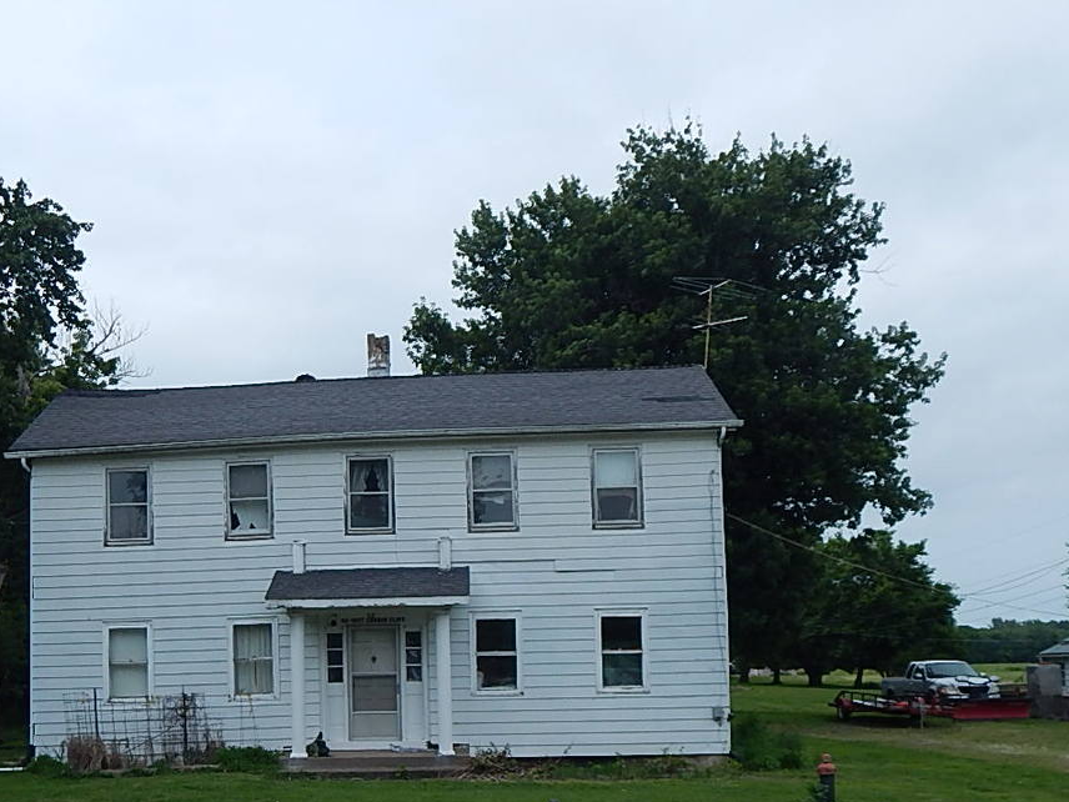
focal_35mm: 37
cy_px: 633
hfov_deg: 49.6
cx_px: 392
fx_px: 1143
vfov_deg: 37.4
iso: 125
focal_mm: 4
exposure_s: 1/500
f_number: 6
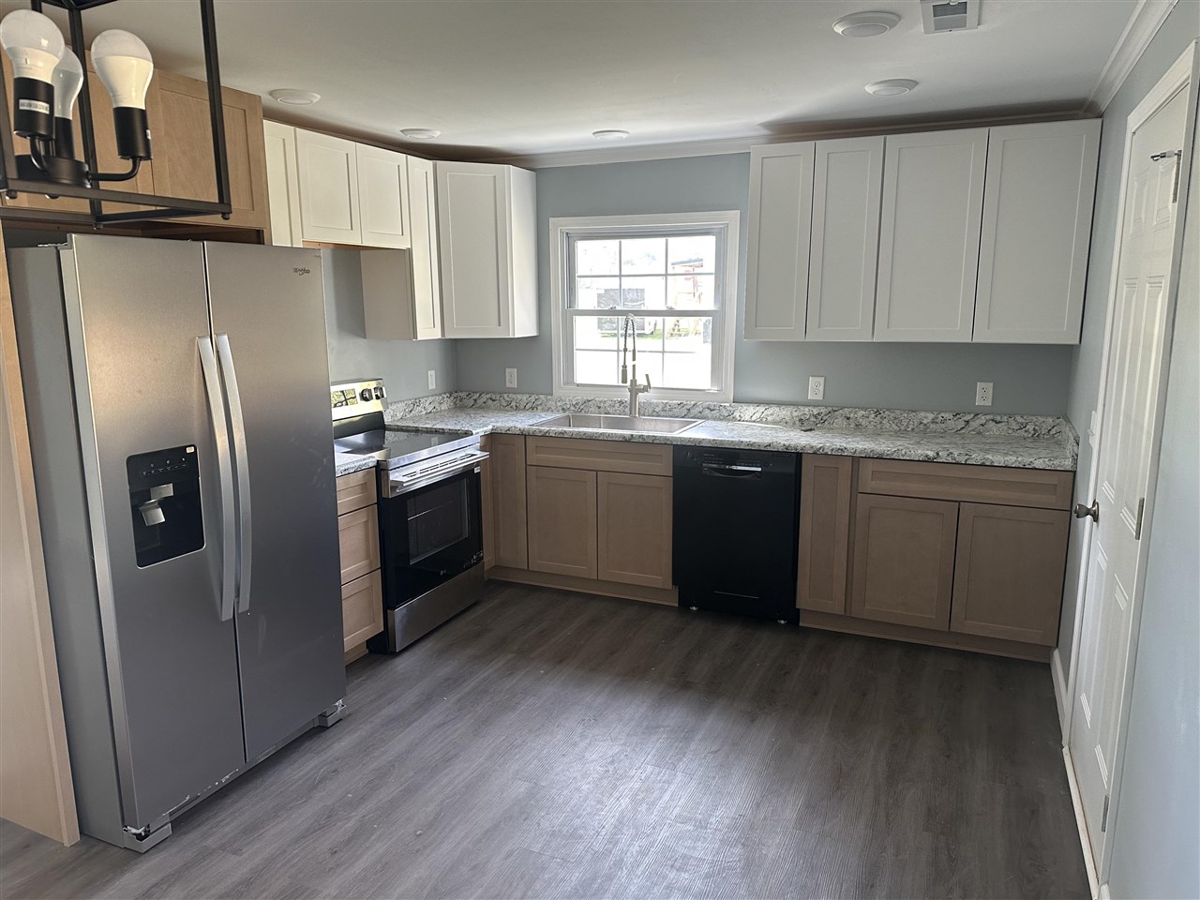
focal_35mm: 24
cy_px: 450
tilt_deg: -10.5
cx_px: 600
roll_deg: -0.4
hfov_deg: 71.6
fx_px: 832
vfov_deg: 56.8
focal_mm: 6.86
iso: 200
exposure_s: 1/121
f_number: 1.78
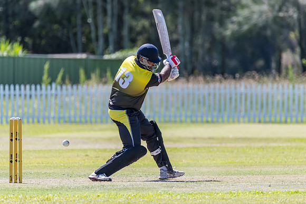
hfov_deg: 3.1
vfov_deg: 2.0
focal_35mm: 674
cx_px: 166
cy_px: 94
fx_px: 5728
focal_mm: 600
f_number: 6.3
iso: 1000
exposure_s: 1/2000
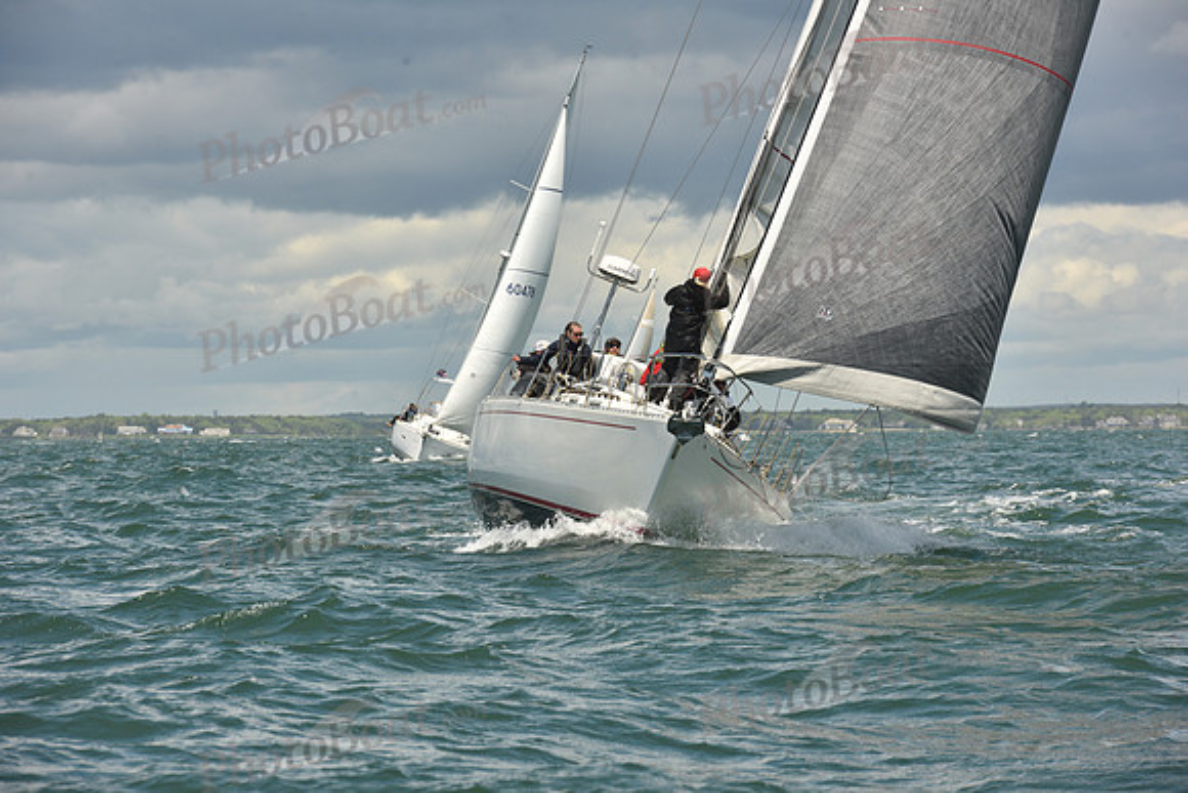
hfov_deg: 10.3
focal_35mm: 200
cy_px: 396
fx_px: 6601
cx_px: 594
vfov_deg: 6.9
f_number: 11
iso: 320
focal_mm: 200
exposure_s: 1/800
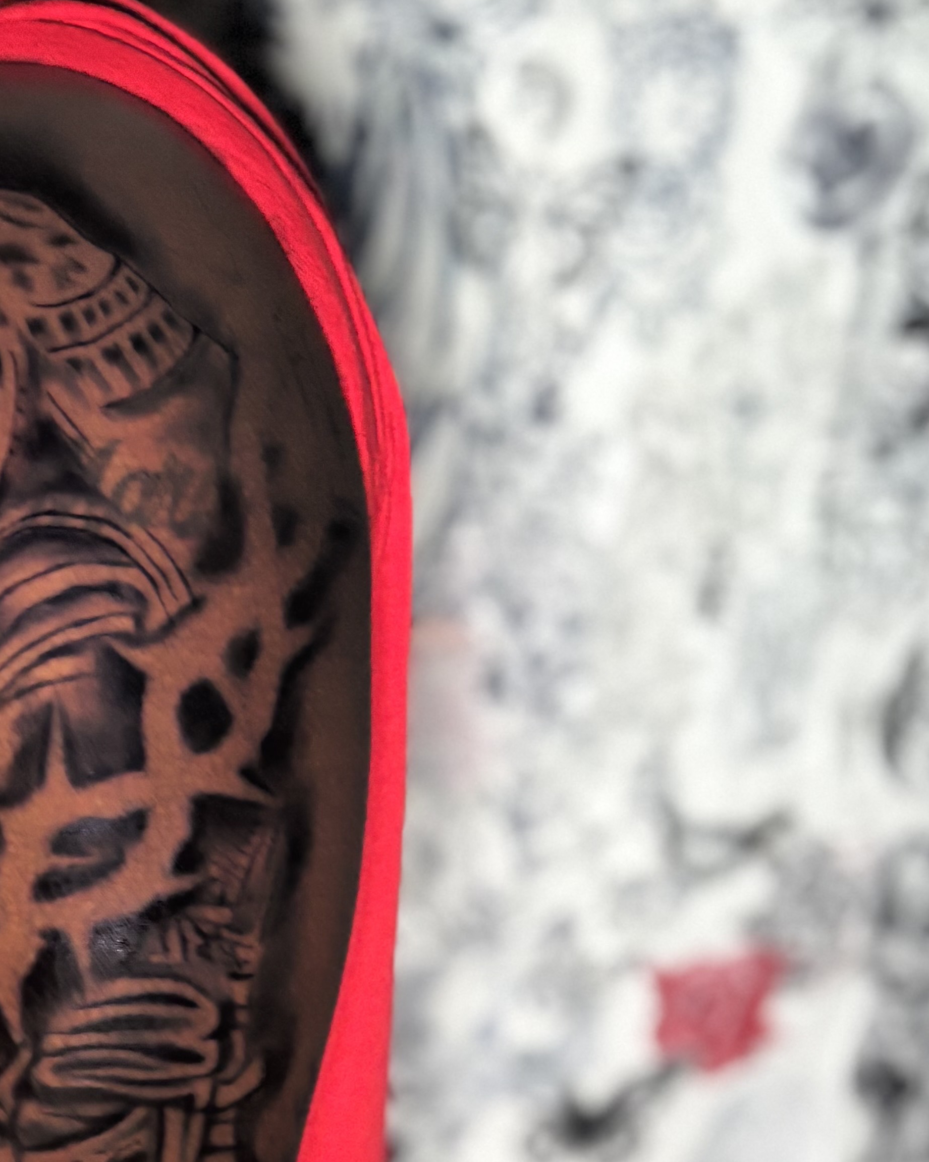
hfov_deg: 23.4
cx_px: 47
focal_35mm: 63
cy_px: 1018
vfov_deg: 29.0
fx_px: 2165
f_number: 1.6
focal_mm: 5.96
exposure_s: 1/32
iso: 640
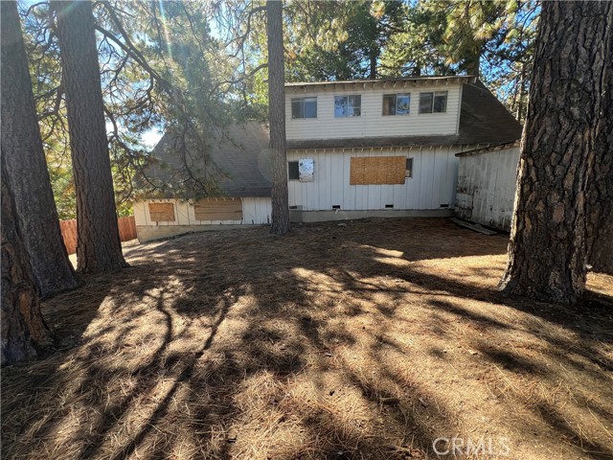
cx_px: 306
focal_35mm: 13
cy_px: 230
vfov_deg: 89.9
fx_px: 230
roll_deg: +2.2
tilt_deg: -10.2
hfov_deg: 106.2
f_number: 1.8
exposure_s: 1/99
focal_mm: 1.57
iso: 32
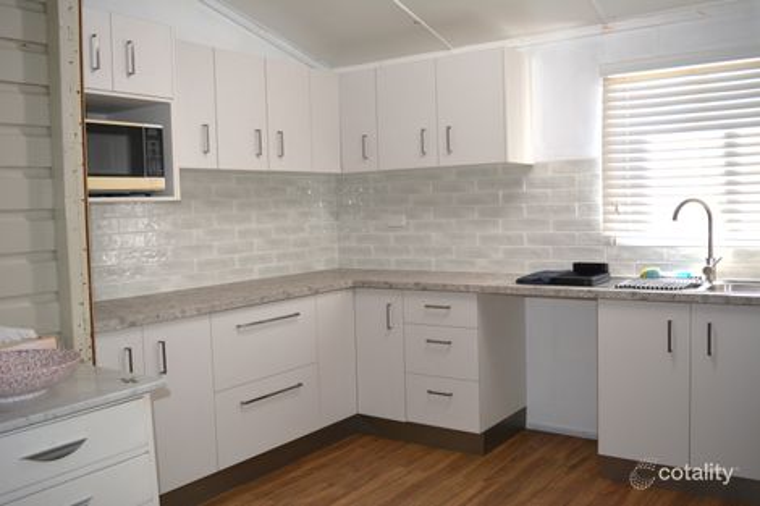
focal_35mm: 33
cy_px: 253
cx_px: 380
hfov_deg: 57.2
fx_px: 696
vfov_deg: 39.9
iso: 220
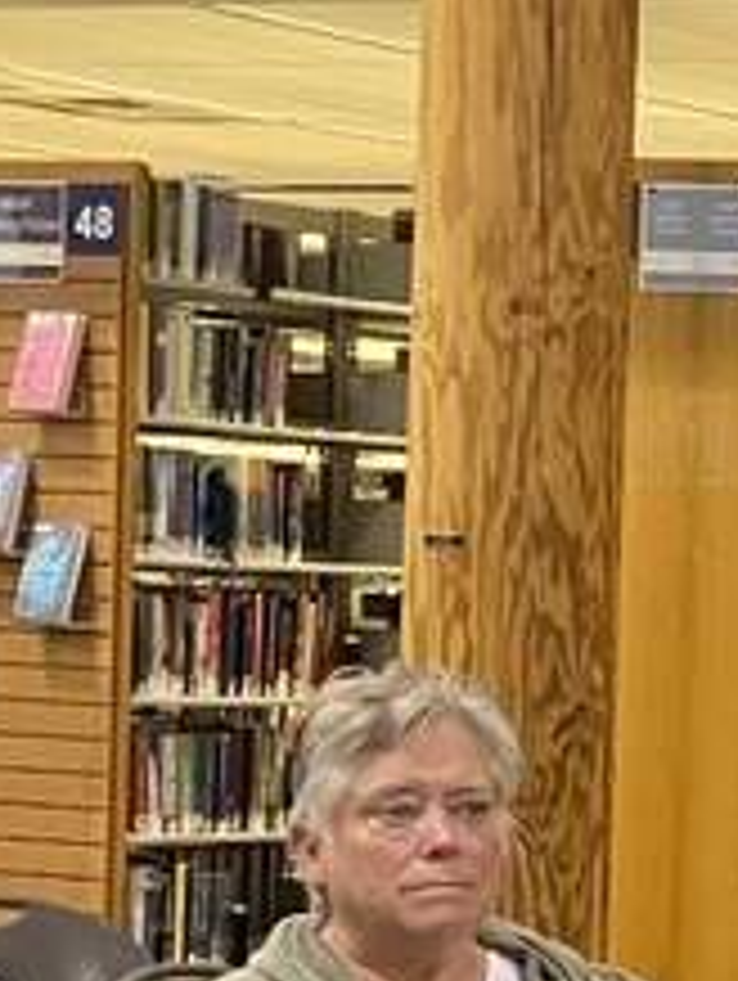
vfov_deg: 12.7
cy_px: 864
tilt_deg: -1.9
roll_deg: -1.5
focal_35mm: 154
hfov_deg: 8.5
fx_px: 4369
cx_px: 2025
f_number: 1.8
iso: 320
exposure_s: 1/60
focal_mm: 3.99
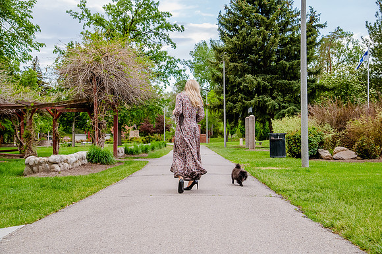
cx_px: 191
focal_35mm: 52
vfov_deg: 26.0
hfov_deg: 38.2
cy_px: 127
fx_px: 551
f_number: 8
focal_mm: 52
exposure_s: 1/640
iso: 2500
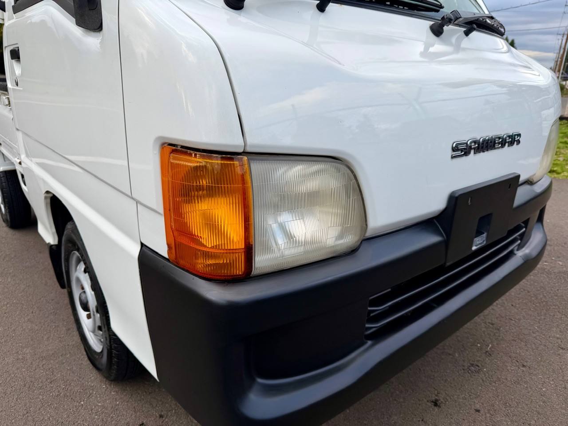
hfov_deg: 71.6
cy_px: 213
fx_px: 394
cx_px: 284
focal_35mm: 24
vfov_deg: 56.8
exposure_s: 1/1075
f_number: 1.78
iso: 80
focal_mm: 6.76
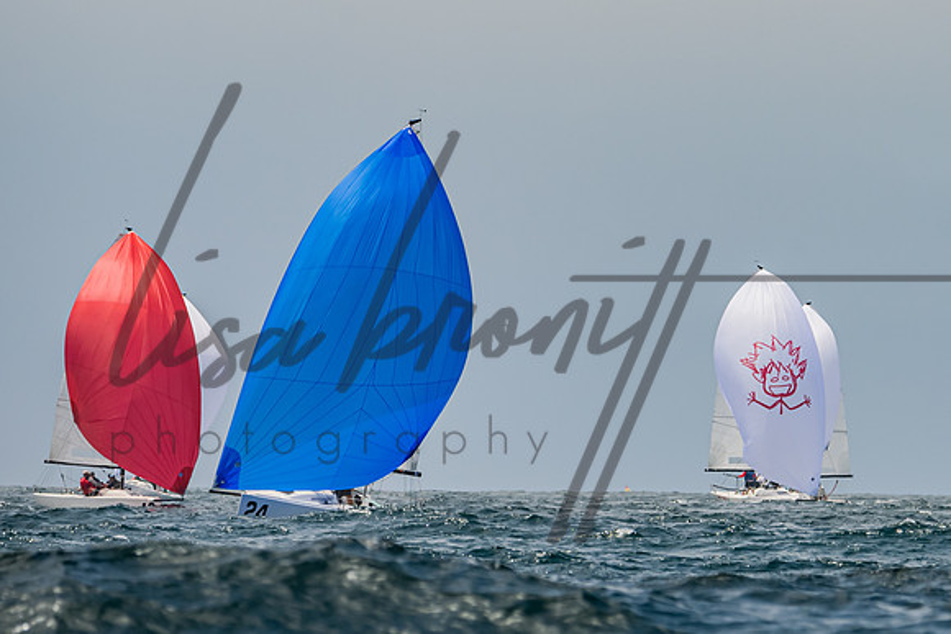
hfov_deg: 4.3
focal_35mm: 476
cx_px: 717
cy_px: 171
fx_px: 12582
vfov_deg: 2.9
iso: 400
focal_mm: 270
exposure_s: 1/2500
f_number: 6.3
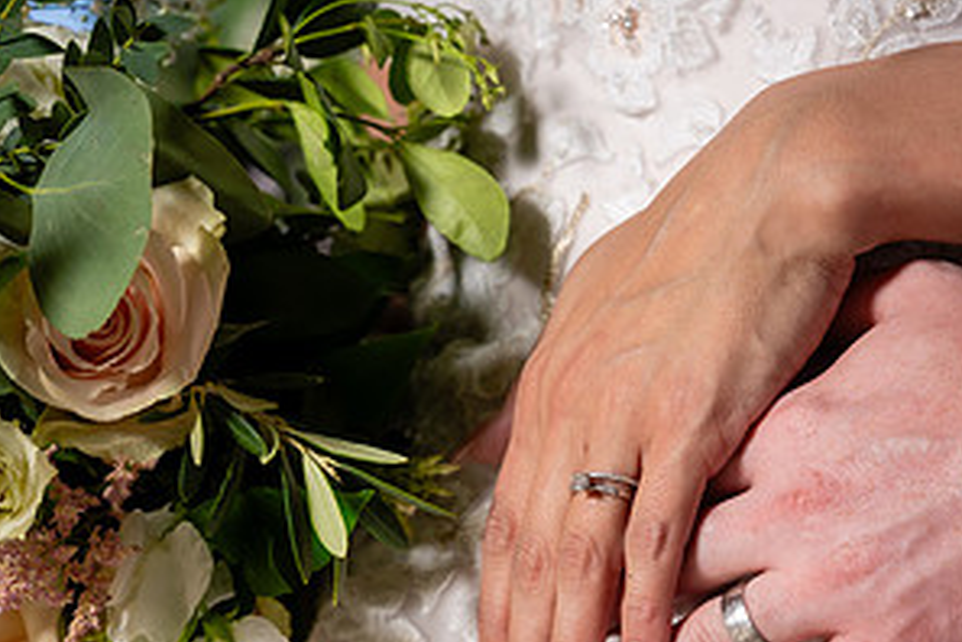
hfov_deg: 12.5
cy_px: 417
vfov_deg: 8.4
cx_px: 518
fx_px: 4382
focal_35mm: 164
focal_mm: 70
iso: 100
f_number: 4
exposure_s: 1/400
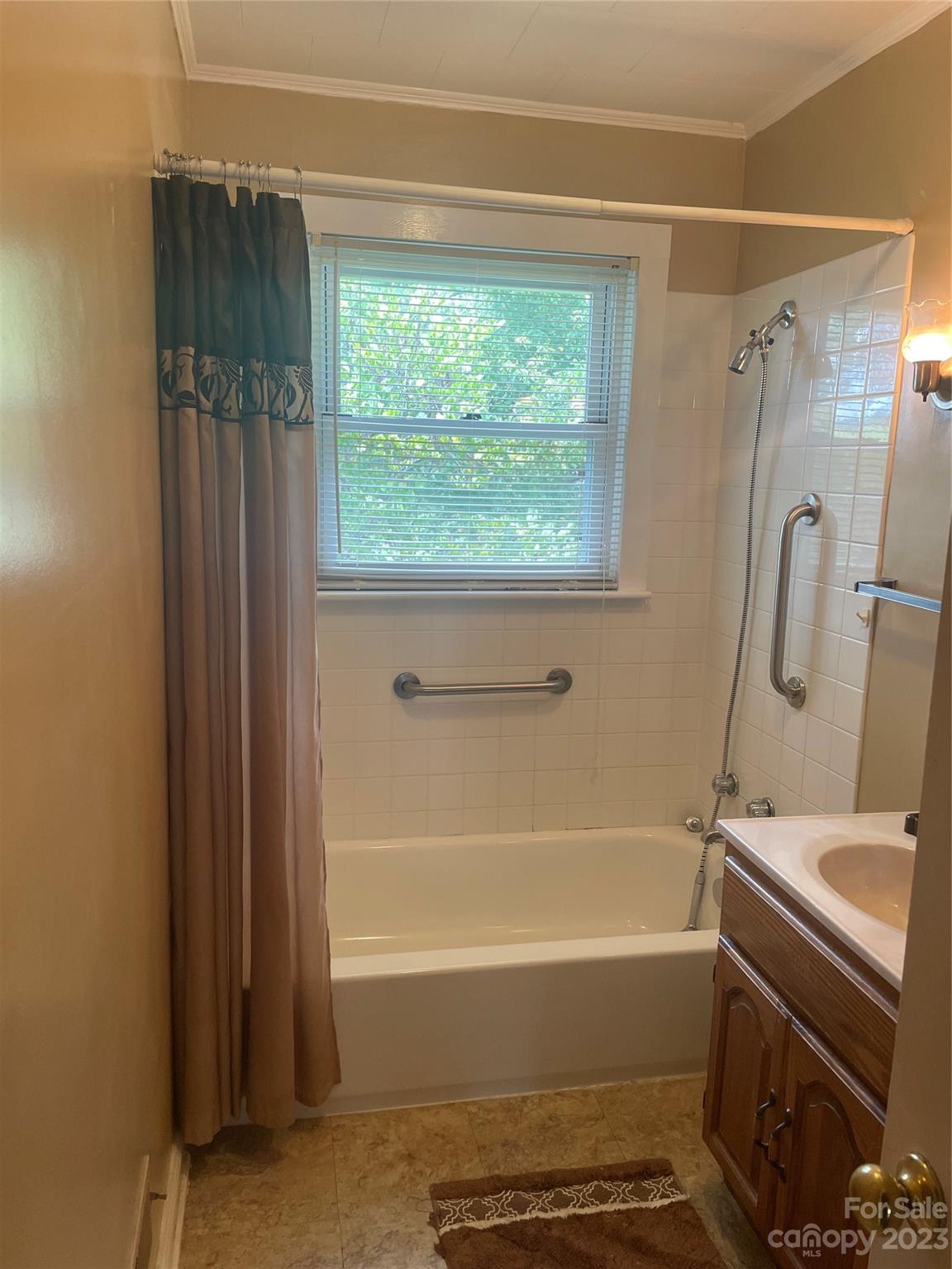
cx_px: 476
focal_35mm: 26
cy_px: 634
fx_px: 953
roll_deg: -1.2
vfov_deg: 67.3
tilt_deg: -9.1
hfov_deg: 53.1
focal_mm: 4.2
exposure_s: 1/60
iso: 80
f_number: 1.6
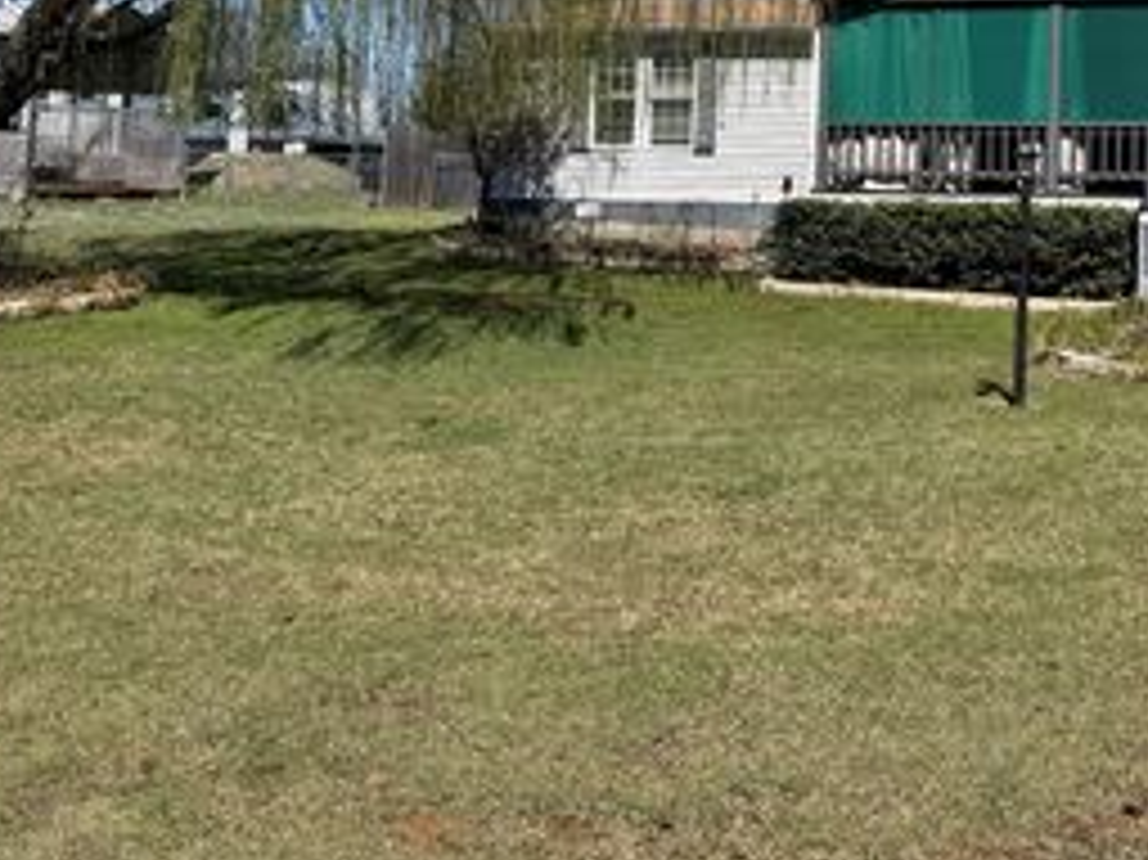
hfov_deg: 37.5
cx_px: 1058
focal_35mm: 47
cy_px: 74
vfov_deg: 29.5
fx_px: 1558
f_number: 1.78
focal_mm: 6.76
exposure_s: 1/6173
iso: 80
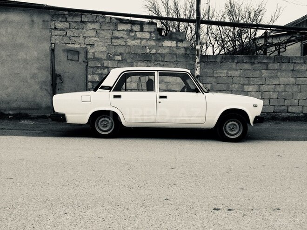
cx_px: 154
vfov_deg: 48.2
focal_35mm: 29
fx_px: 257
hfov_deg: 61.7
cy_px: 115
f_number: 2.2
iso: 200
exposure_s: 1/33
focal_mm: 4.15
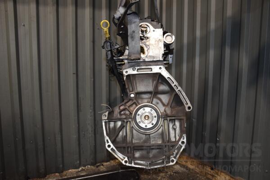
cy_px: 90
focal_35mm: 27
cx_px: 135
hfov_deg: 67.4
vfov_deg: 47.9
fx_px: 202
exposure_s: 1/60
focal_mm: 18
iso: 800
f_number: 5
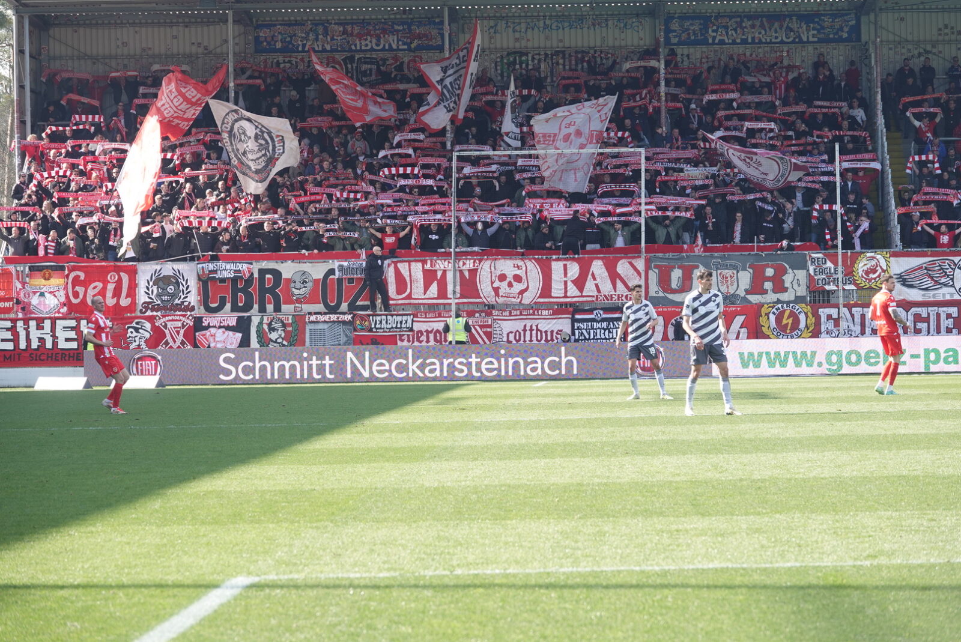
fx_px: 4380
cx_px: 480
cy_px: 321
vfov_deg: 8.4
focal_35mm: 164
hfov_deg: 12.5
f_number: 4
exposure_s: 1/200
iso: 100
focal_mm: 60.29
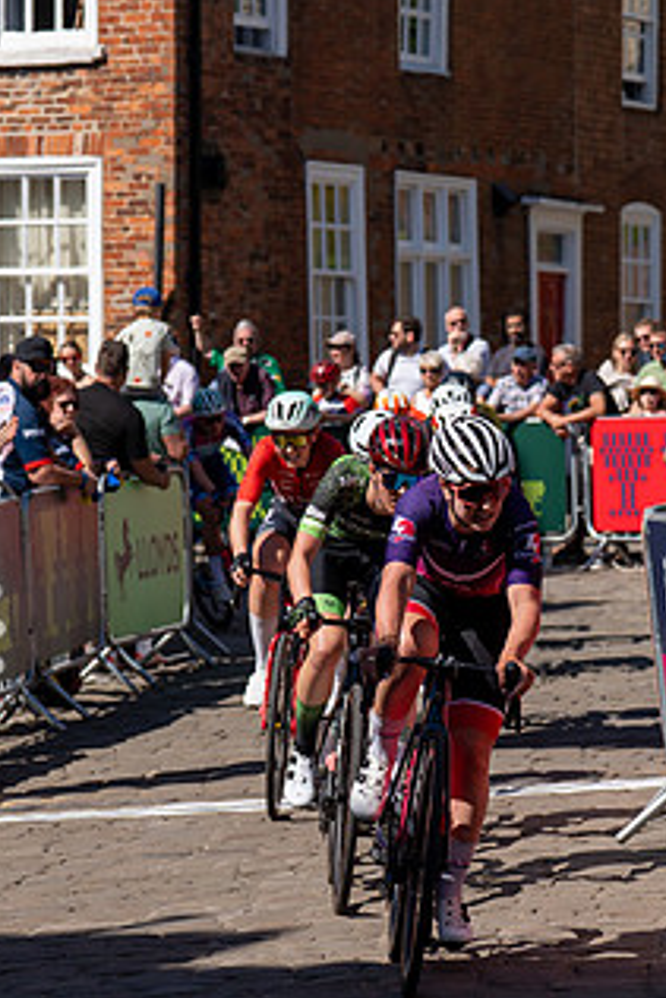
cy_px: 324
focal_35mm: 186
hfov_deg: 7.4
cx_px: 399
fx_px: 5155
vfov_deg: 11.0
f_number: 4
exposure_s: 1/1250
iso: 100
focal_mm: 70
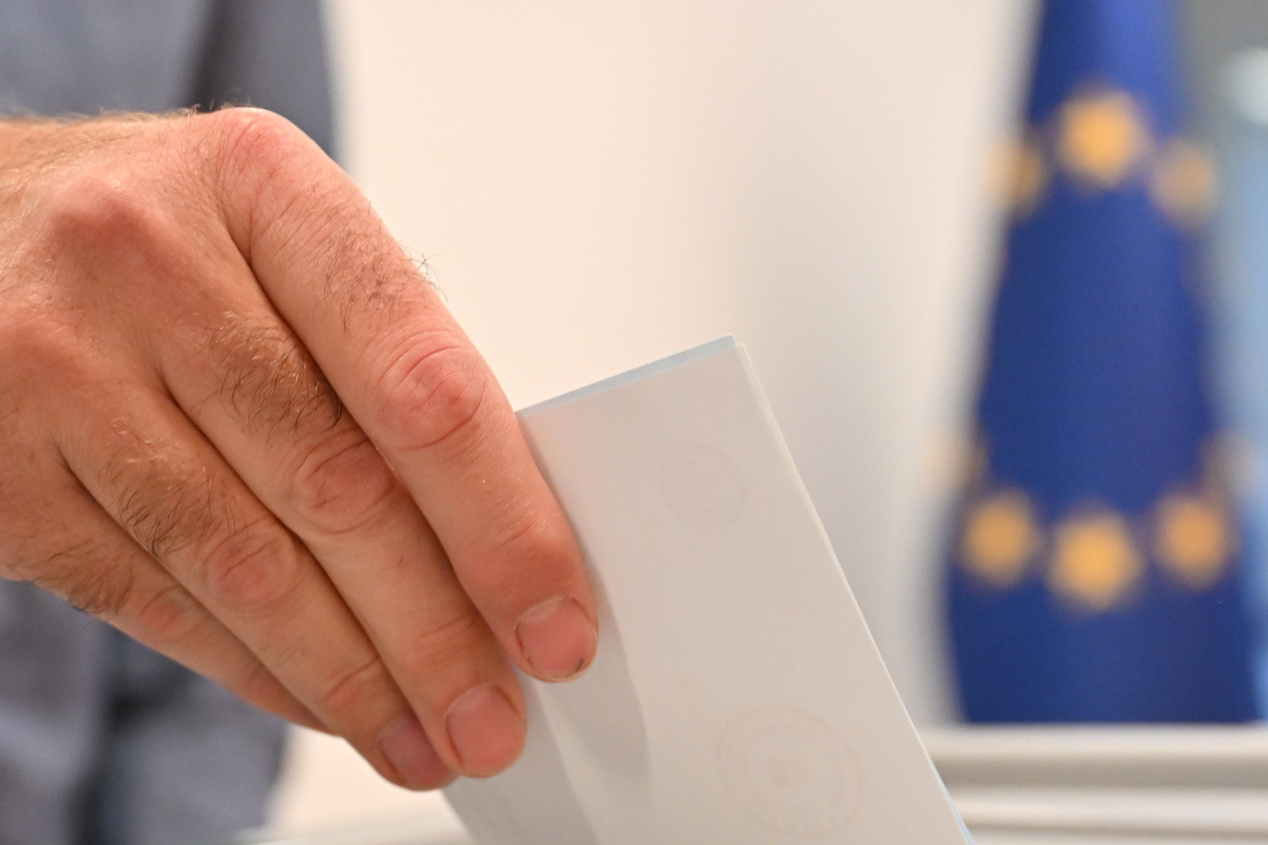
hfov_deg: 24.7
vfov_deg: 16.6
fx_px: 2888
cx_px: 556
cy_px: 565
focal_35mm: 82
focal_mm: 40
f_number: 3.2
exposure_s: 1/125
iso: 2000
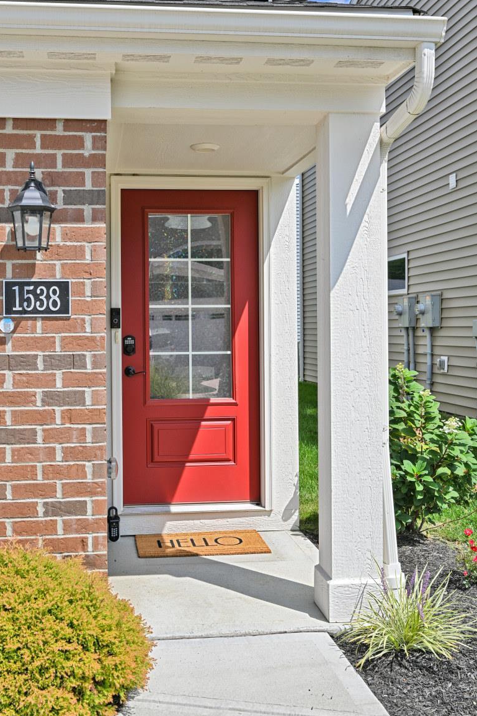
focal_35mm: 39
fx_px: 775
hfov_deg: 34.0
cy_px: 320
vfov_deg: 49.5
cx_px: 167
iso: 100
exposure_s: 1/400
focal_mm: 30
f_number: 7.1
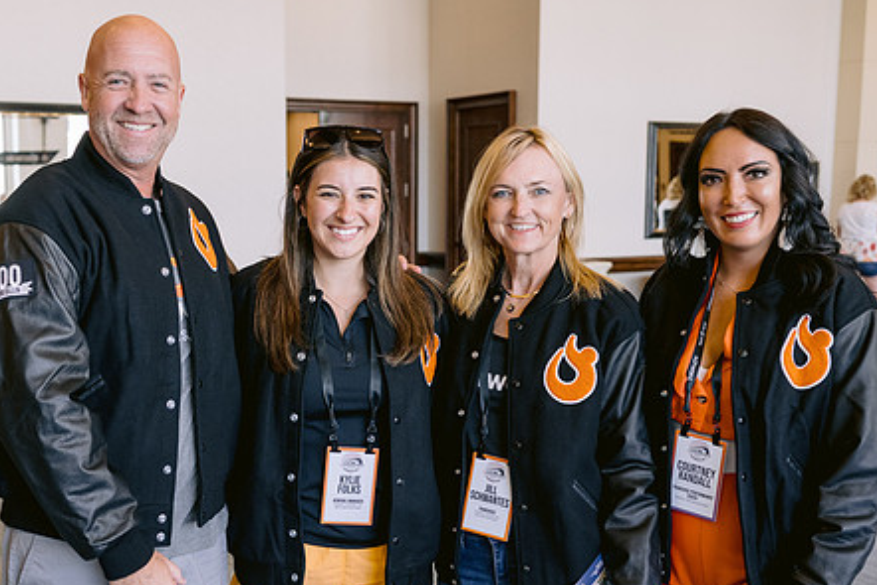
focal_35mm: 49
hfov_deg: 40.2
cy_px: 378
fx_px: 1194
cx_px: 358
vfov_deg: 27.4
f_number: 3.5
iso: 800
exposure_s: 1/125
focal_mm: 35
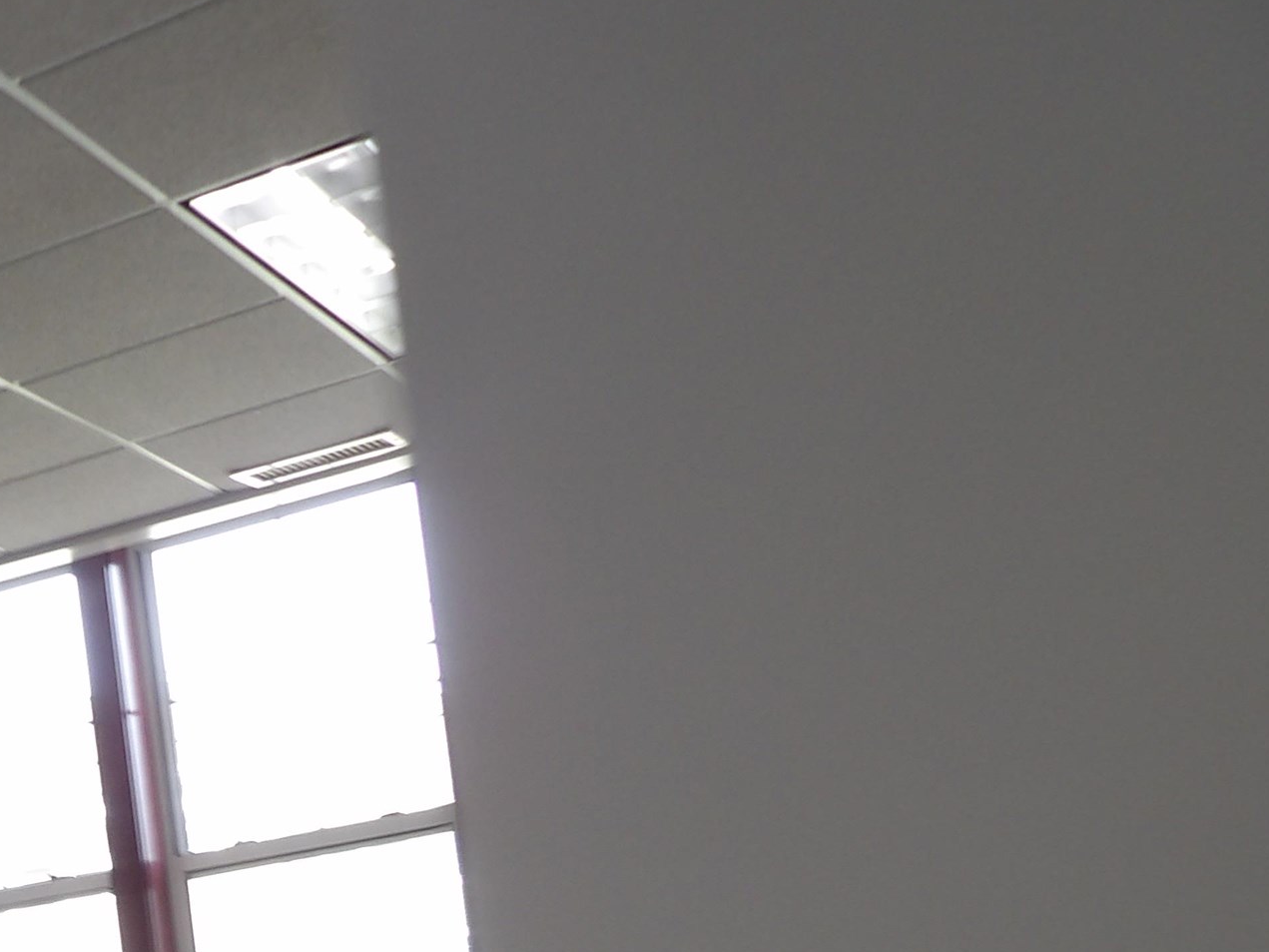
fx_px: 2126
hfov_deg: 28.8
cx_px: -253
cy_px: 1140
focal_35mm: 58
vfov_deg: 23.1
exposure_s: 1/43
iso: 100
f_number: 3.2
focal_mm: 4.3
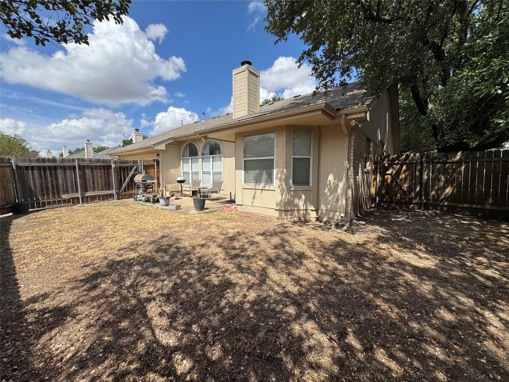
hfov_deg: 102.1
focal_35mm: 14
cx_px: 254
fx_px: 206
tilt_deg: -4.2
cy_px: 191
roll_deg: +0.0
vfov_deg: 85.7
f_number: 2.2
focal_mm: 2.22
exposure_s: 1/1976
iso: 50
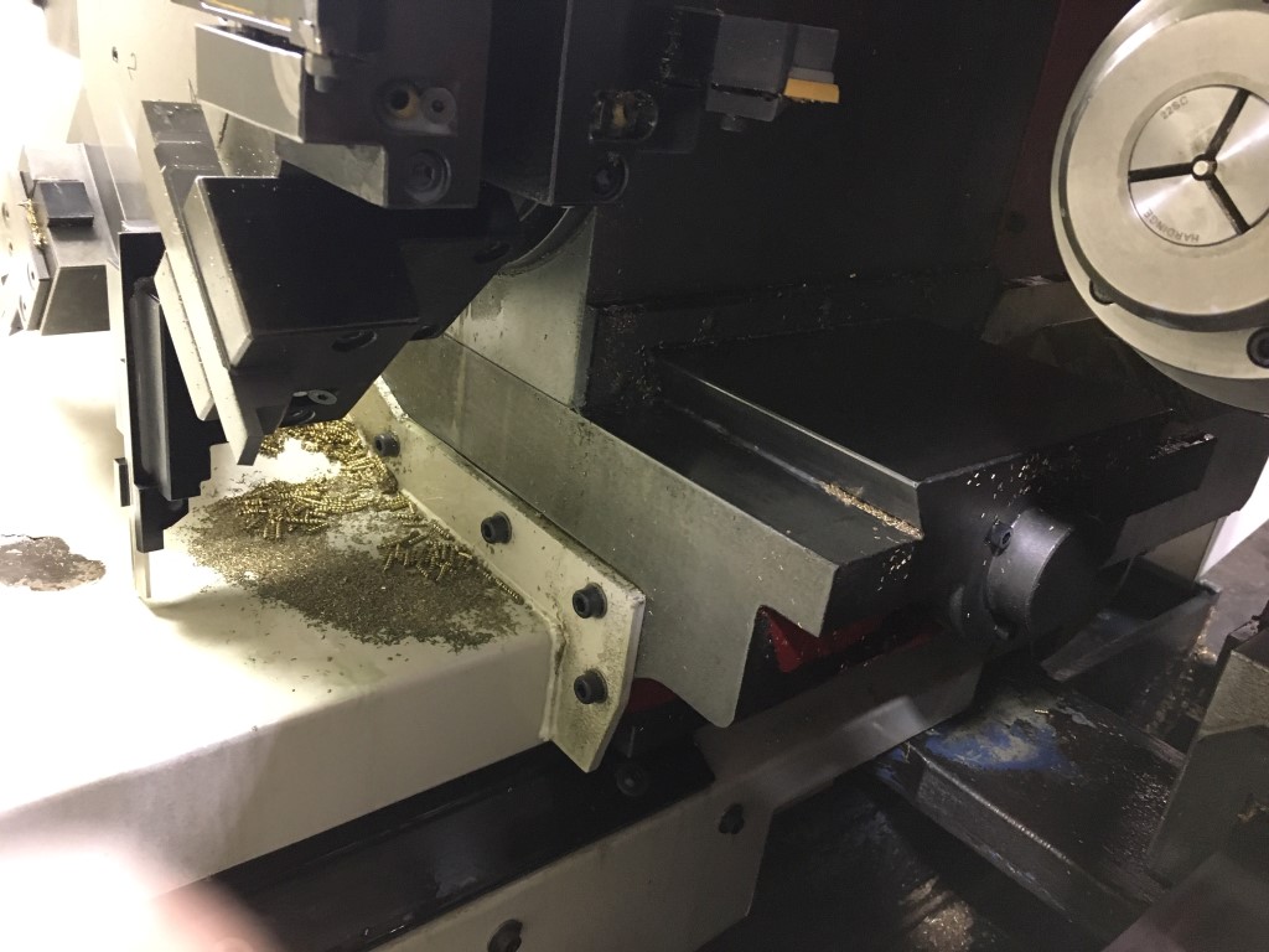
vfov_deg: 48.2
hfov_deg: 61.7
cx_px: 634
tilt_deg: -23.2
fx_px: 1063
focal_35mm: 29
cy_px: 476
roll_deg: -7.7
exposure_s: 1/15
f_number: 2.2
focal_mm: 4.15
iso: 200
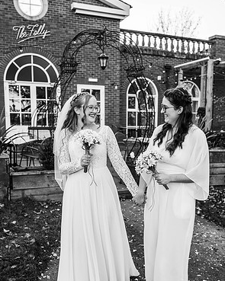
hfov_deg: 37.3
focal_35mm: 40
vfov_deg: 45.5
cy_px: 170
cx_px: 113
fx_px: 333
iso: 100
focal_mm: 35
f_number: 3.5
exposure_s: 1/500
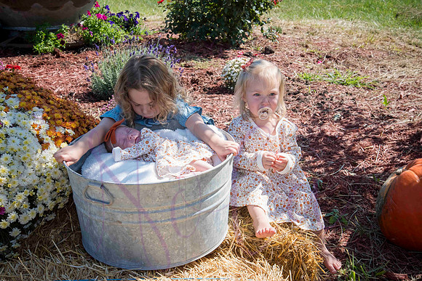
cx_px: 211
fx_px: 610
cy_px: 140
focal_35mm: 52
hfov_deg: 38.2
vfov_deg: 26.0
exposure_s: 1/320
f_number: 11
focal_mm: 52
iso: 400
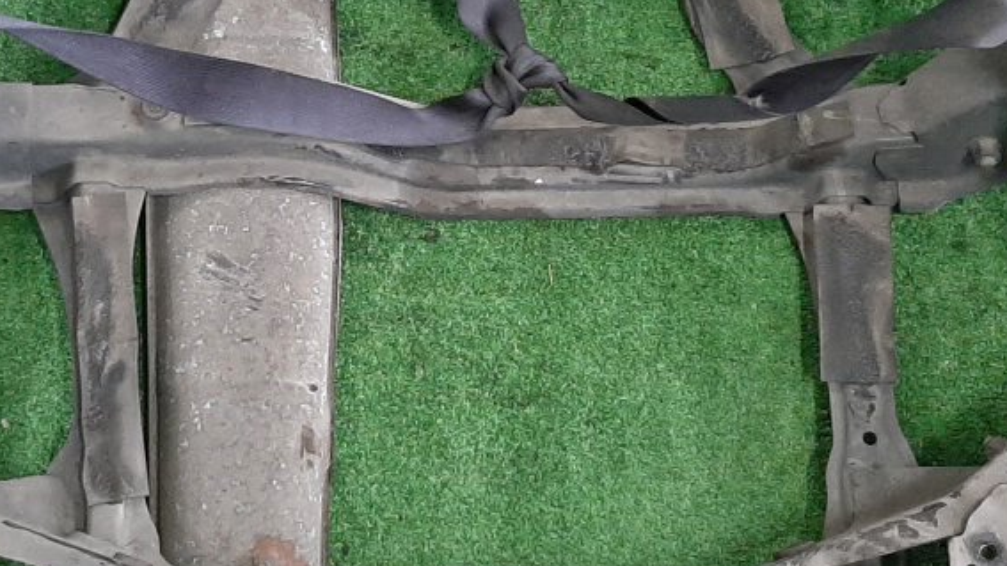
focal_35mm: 72
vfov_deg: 16.7
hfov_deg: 29.3
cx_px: 435
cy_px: 213
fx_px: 1923
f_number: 1.7
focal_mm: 3.93
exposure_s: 1/50
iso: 219
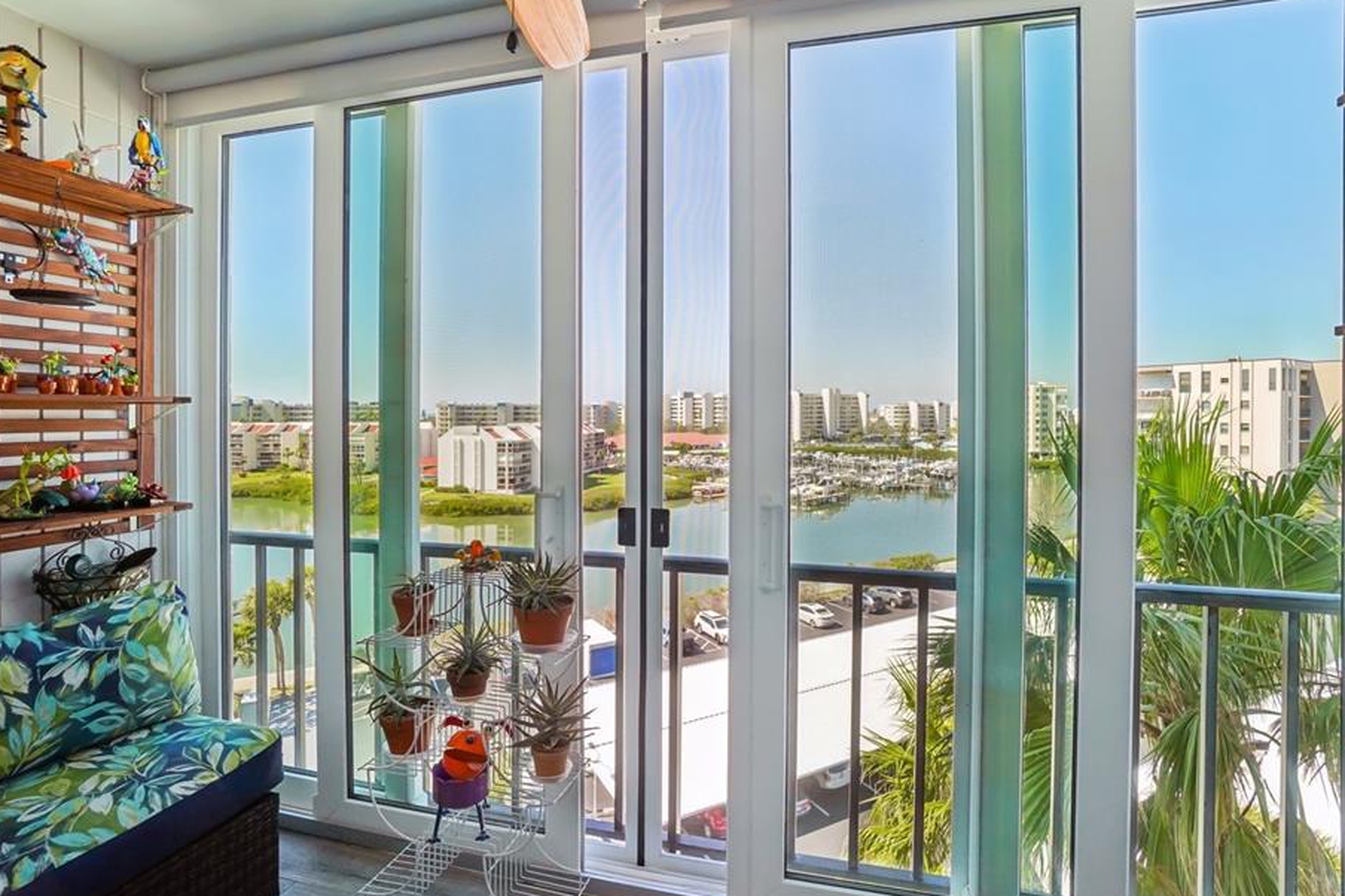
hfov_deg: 93.2
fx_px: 635
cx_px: 710
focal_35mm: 17
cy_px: 426
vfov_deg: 70.4
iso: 400
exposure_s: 1/500
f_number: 8
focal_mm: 10
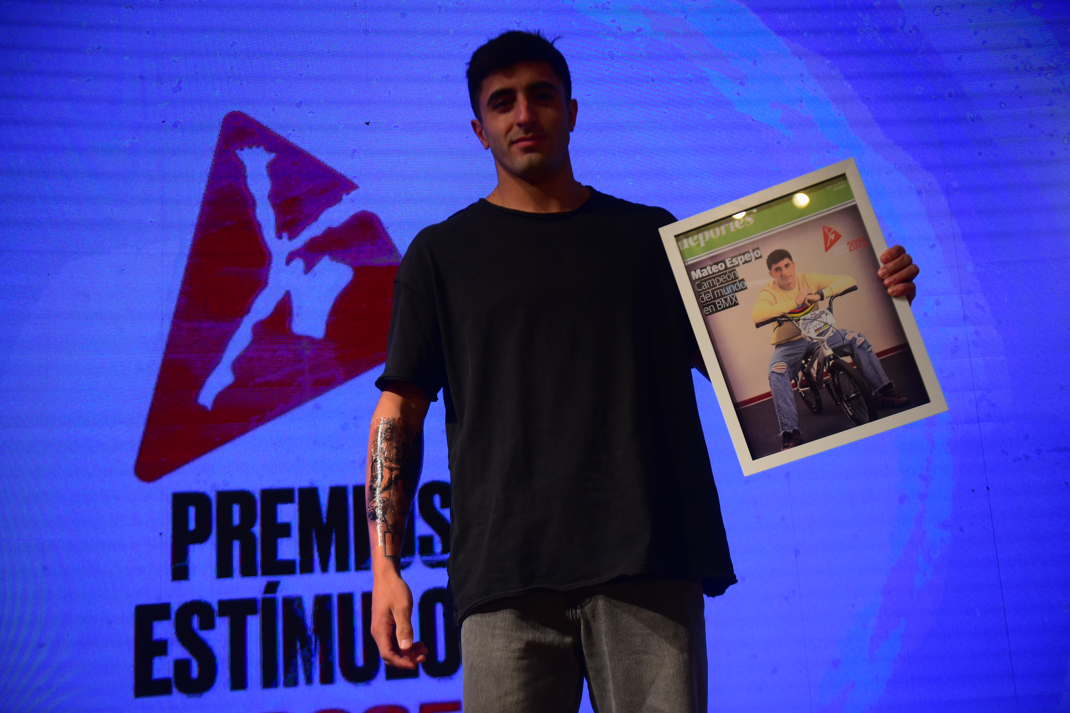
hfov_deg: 53.1
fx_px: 1070
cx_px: 535
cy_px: 356
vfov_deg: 36.9
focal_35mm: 36
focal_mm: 36
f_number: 2.8
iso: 2000
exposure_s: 1/640
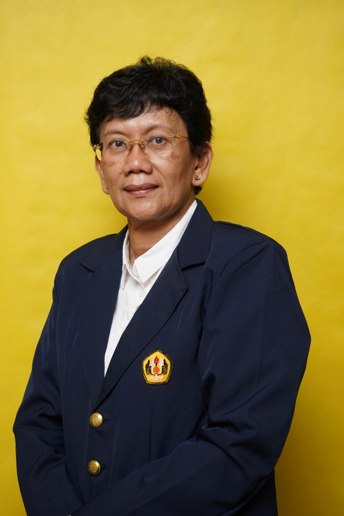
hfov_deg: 19.5
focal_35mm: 70
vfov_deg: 28.8
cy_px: 258
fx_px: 1003
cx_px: 172
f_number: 7.1
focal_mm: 70
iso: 500
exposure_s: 1/200
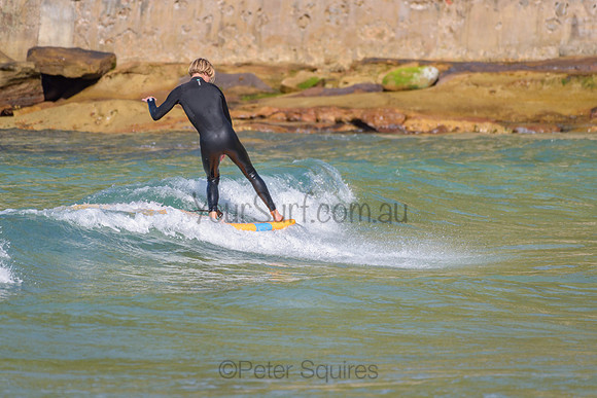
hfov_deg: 3.4
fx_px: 10173
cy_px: 194
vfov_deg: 2.2
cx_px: 282
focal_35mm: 613
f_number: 5.6
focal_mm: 500
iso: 250
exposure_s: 1/2000
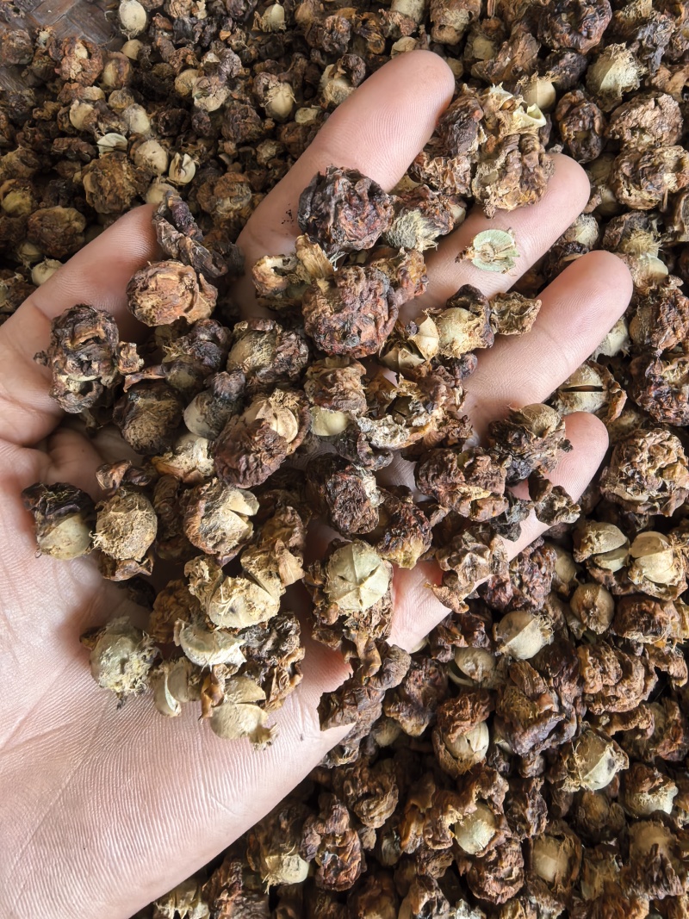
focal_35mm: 24
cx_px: 344
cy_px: 460
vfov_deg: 71.6
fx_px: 637
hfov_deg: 56.8
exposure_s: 1/100
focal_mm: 1.95
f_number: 2.2
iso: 400
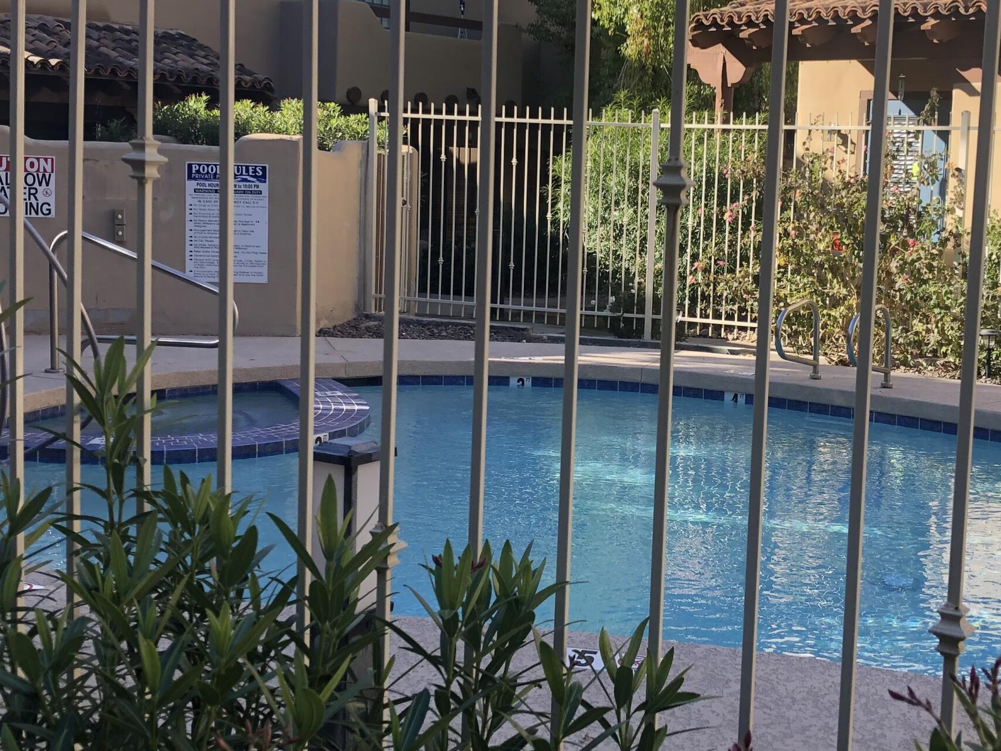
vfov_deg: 29.6
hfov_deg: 38.6
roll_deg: -2.8
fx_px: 1417
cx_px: 634
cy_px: 317
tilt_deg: -5.0
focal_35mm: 49
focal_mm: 3.99
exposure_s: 1/500
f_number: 1.8
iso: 20
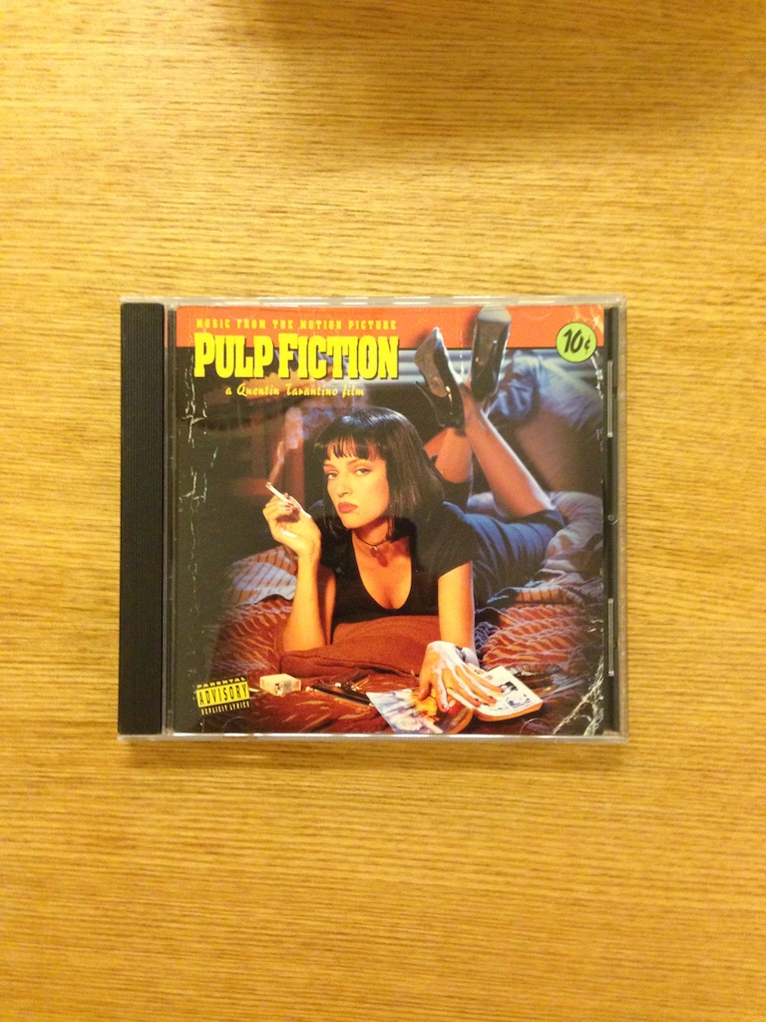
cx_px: 383
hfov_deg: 42.9
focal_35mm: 33
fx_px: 974
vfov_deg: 55.4
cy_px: 511
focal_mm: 4.12
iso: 500
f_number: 2.4
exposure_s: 1/15
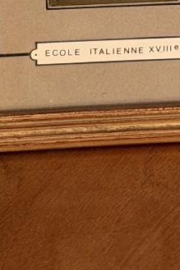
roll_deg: -1.0
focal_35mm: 91
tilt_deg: -23.5
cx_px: 127
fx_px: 683
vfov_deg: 19.2
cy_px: -153
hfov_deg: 15.0
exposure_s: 1/50
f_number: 1.48
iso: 160
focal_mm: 6.93
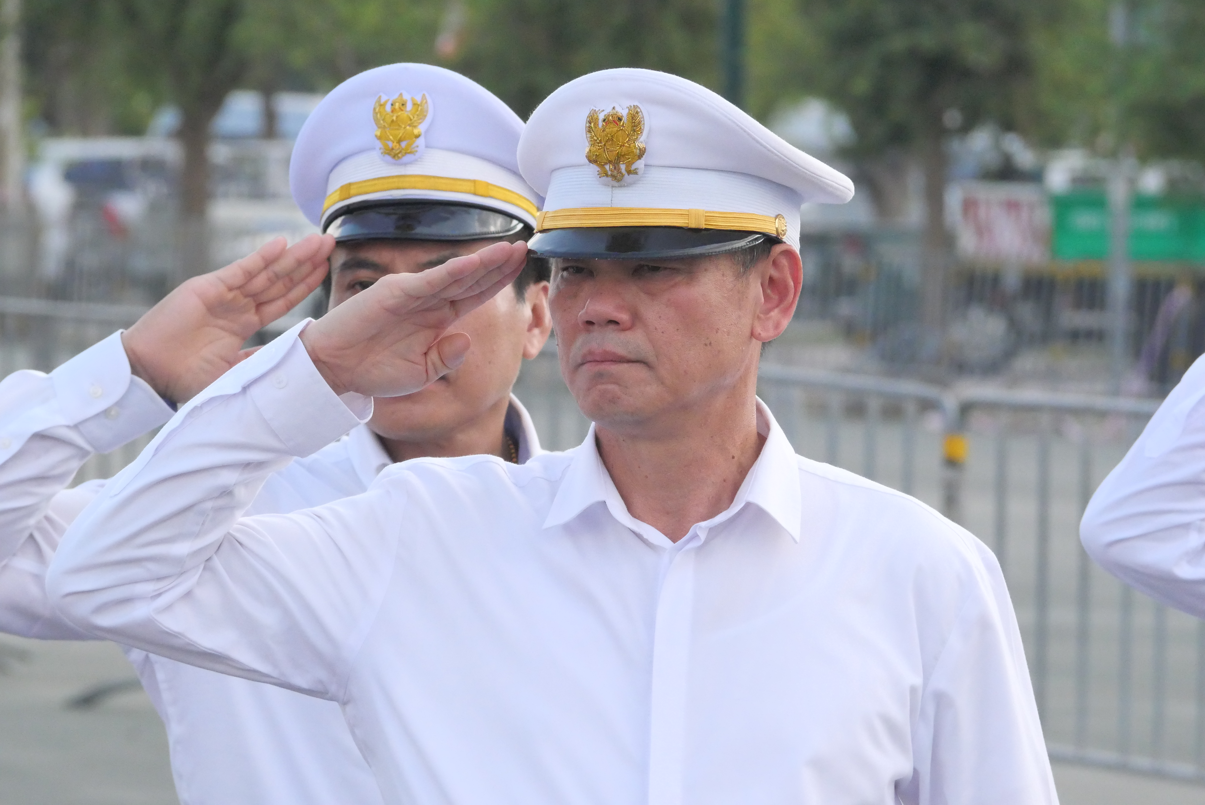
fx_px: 10416
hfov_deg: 6.6
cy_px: 402
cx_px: 602
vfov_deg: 4.4
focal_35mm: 311
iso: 4000
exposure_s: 1/2500
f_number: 9
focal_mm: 150
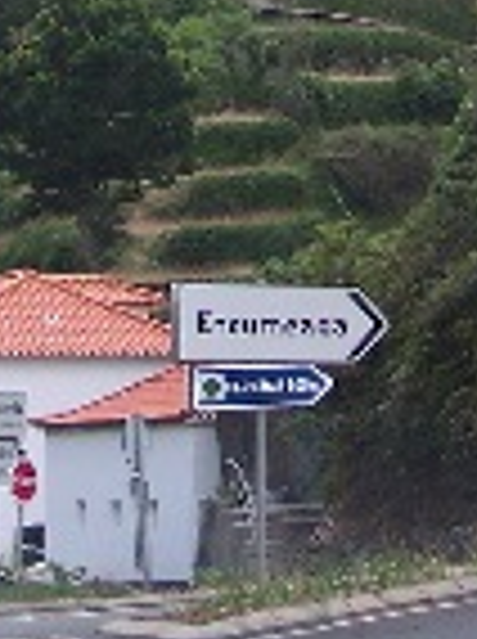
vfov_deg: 11.8
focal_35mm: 161
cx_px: 511
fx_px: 2967
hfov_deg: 9.1
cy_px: -288
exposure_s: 1/250
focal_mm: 8
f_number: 2.8
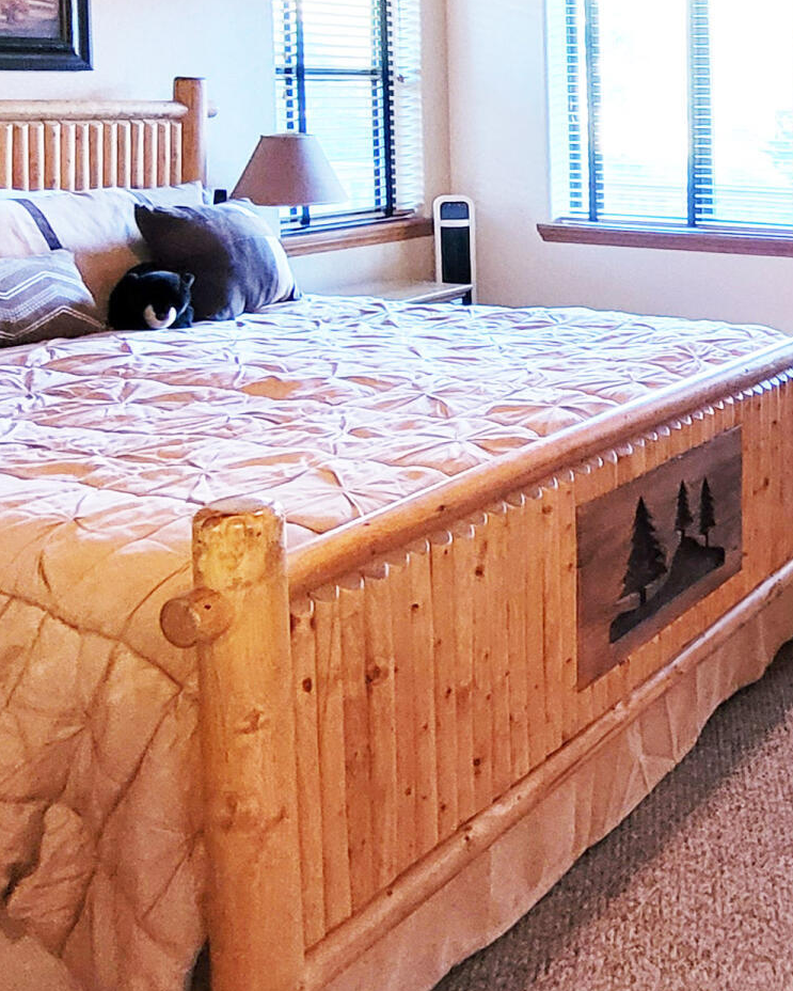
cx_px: 847
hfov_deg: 32.6
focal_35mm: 41
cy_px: 292
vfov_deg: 43.8
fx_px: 1202
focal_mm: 1.74
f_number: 2.2
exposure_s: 1/30
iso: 320
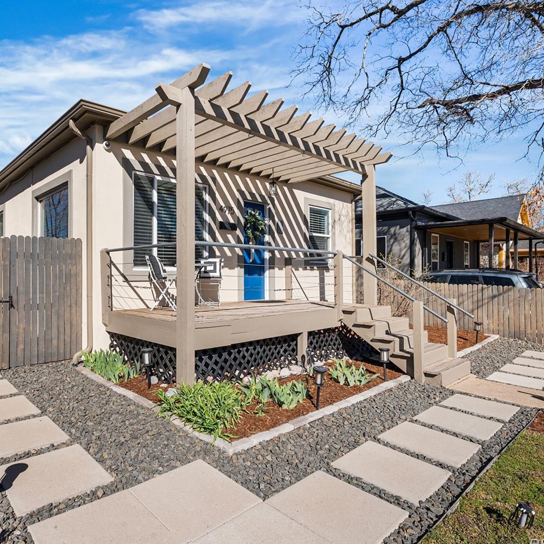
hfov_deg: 70.6
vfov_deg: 72.1
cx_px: 195
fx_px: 373
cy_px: 275
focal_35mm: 21
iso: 200
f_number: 8
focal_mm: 16
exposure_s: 1/200
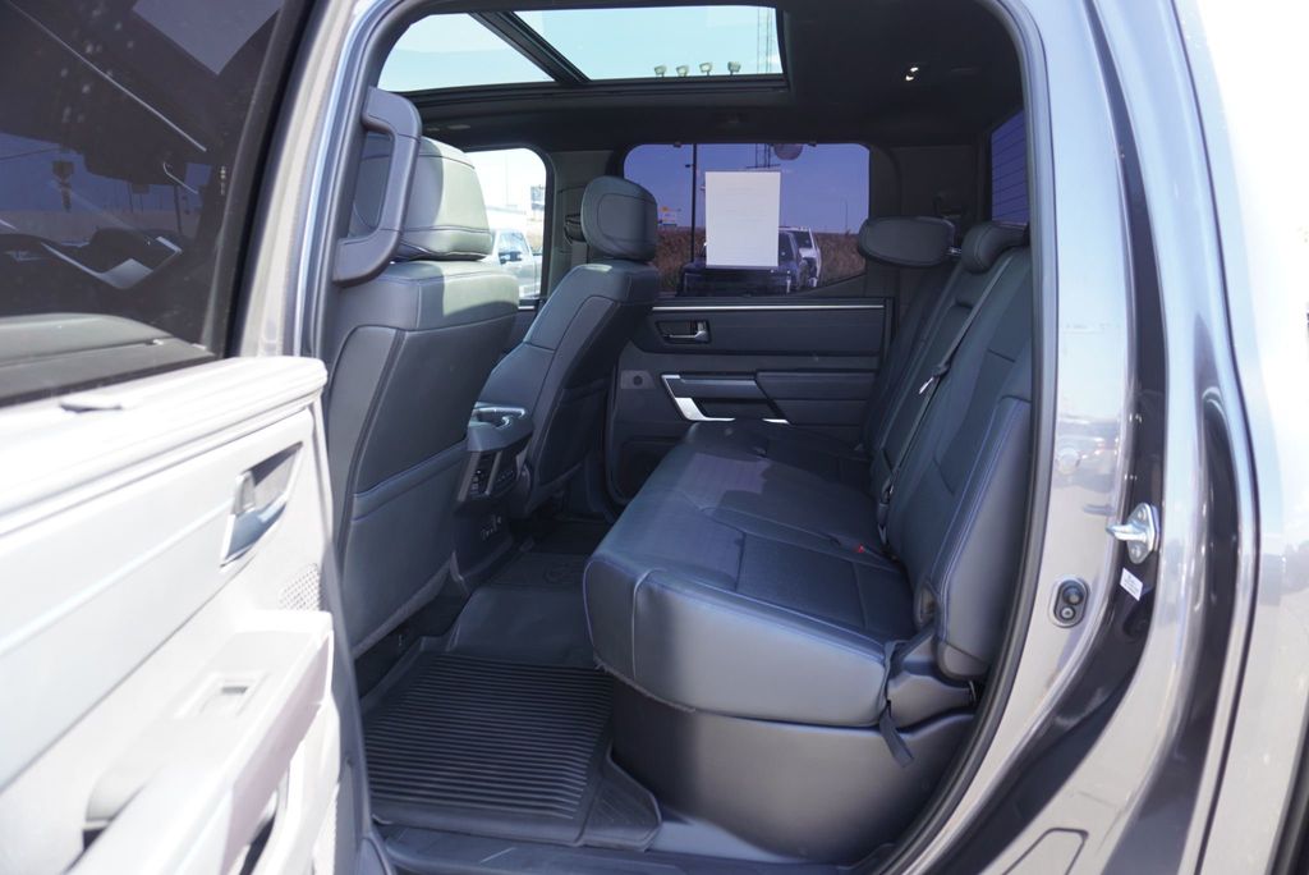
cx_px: 654
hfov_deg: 73.7
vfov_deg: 53.2
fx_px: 873
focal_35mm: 24
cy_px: 438
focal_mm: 16
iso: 160
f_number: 4
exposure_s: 1/60
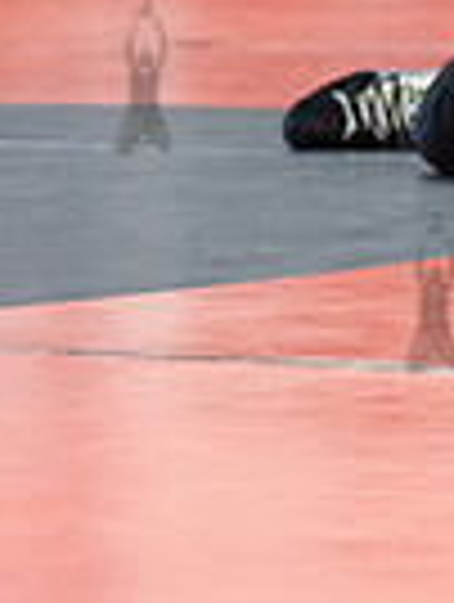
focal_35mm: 333
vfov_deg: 5.9
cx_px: 1011
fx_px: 5805
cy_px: 74
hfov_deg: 4.4
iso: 4000
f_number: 3.5
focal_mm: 80
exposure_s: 1/400
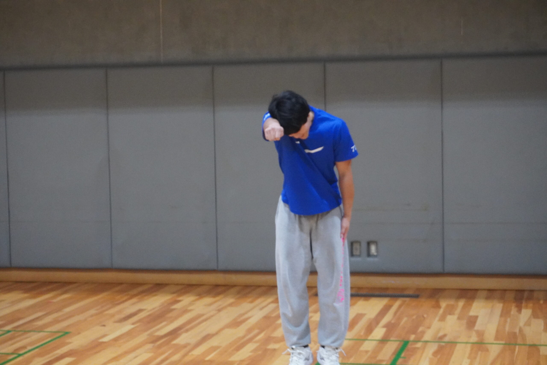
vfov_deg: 18.2
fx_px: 1140
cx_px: 274
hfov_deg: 27.0
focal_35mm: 75
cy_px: 182
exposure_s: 1/100
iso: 6400
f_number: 5.6
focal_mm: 50
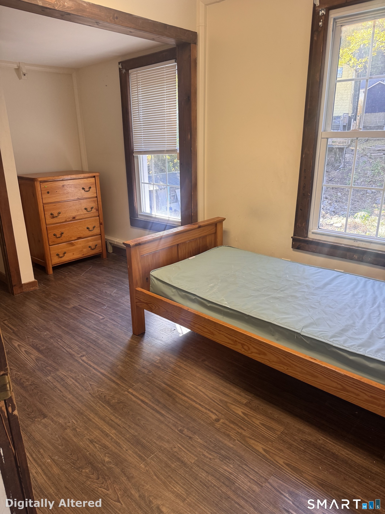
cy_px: 257
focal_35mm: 24
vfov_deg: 71.6
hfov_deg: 56.8
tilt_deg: -18.7
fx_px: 356
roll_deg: +1.0
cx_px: 192
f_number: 1.78
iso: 160
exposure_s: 1/120
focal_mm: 6.76
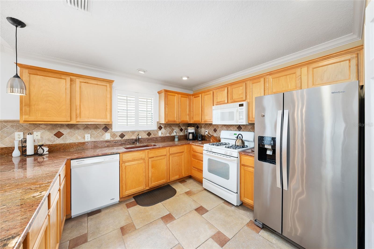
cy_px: 124
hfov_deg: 108.3
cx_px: 187
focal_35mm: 13
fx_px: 135
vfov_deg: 85.4
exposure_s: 1/4
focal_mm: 13
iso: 200
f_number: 7.1
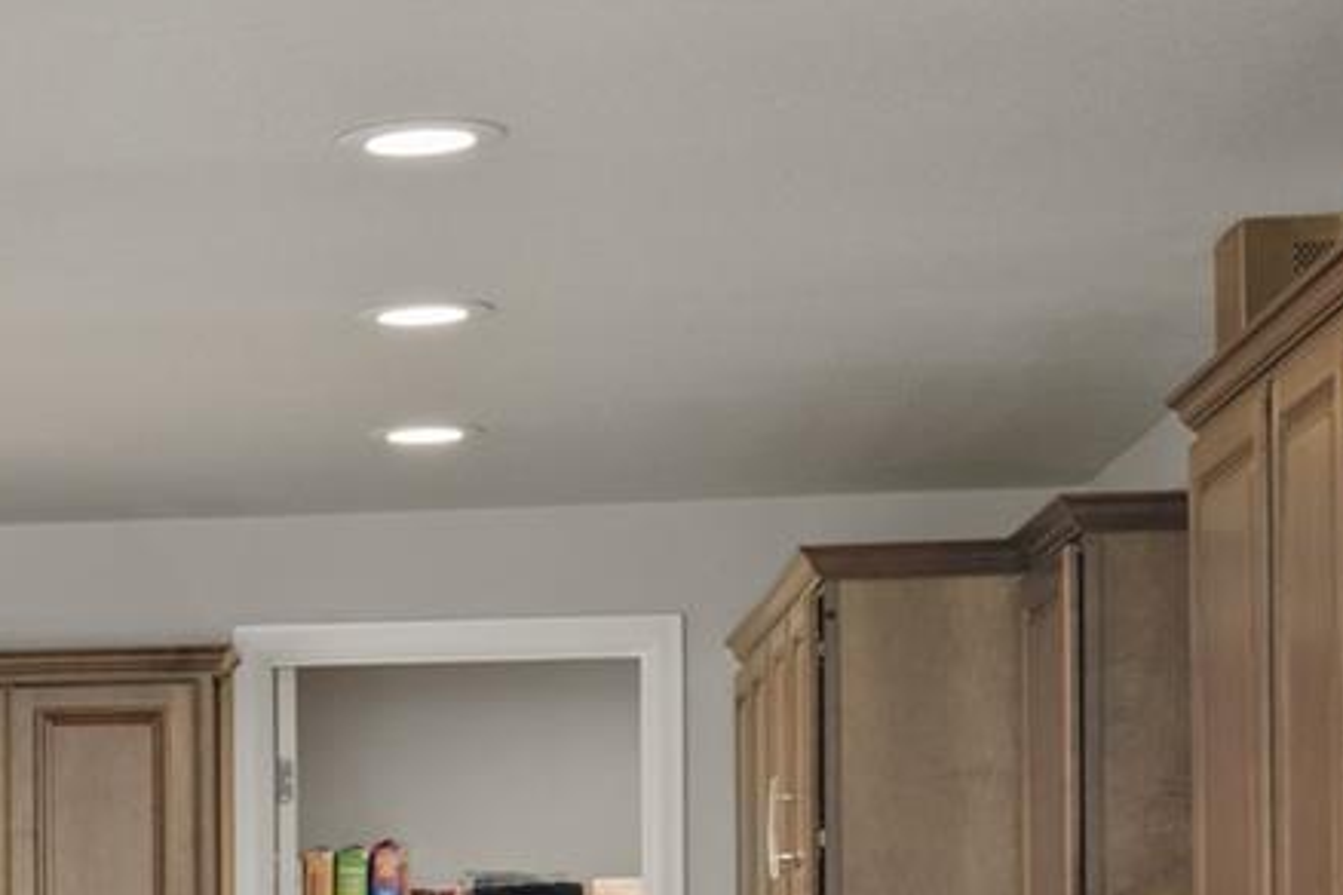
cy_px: 1061
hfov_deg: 16.2
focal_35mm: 117
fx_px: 4364
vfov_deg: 11.5
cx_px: -573
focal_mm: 32
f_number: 9
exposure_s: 1/8
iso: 400
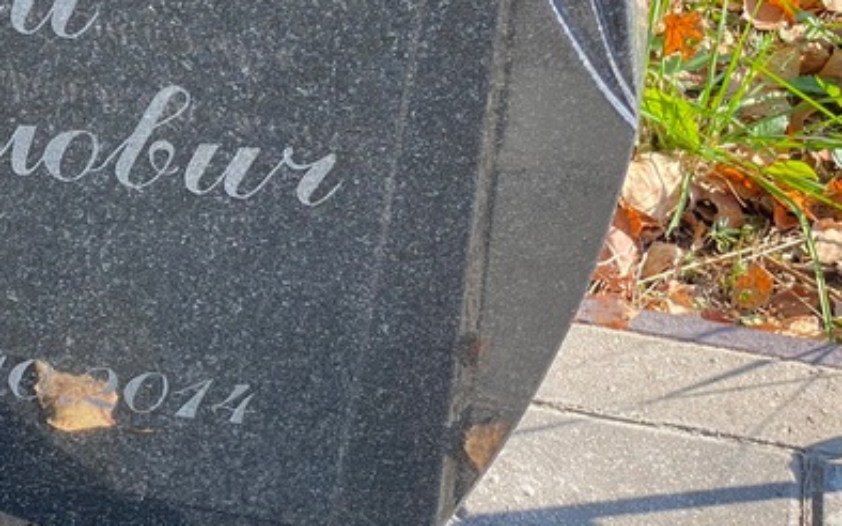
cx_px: 64
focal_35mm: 112
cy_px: 122
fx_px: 2569
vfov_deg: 11.6
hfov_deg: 18.3
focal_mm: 6
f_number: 2
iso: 20
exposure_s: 1/243
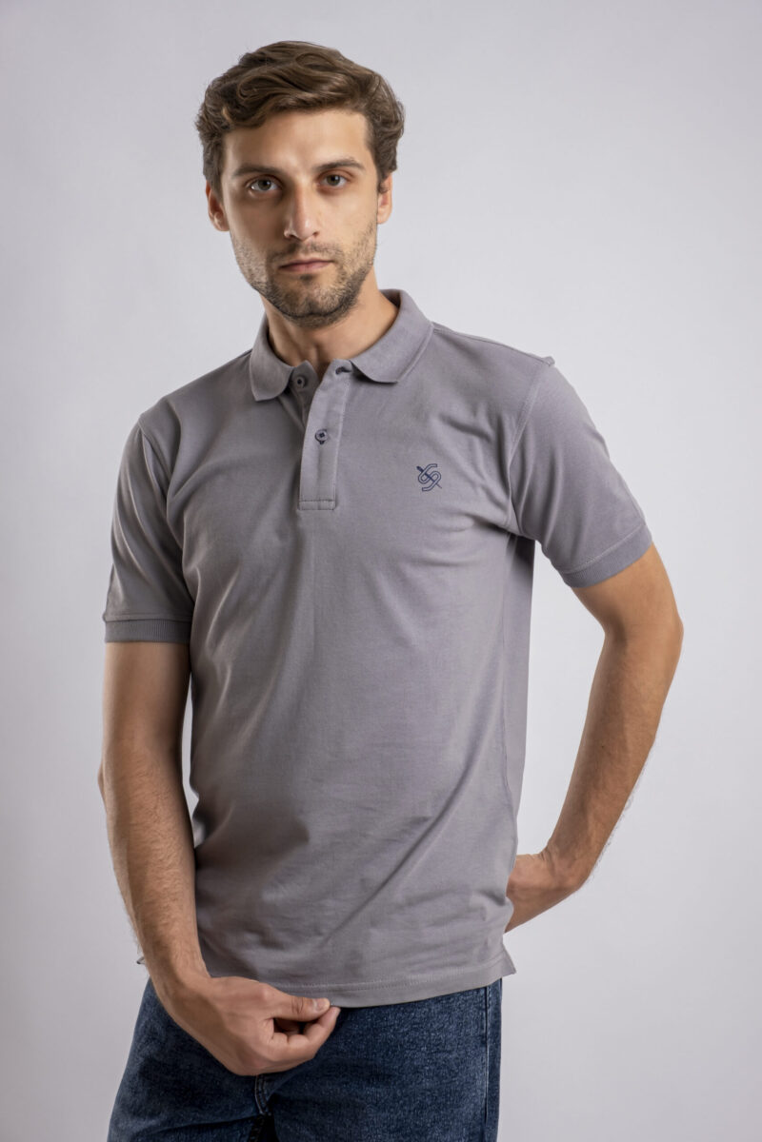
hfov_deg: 19.7
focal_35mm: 69
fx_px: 2191
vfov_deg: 29.2
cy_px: 571
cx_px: 381
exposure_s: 1/125
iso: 100
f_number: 10
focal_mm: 46.3
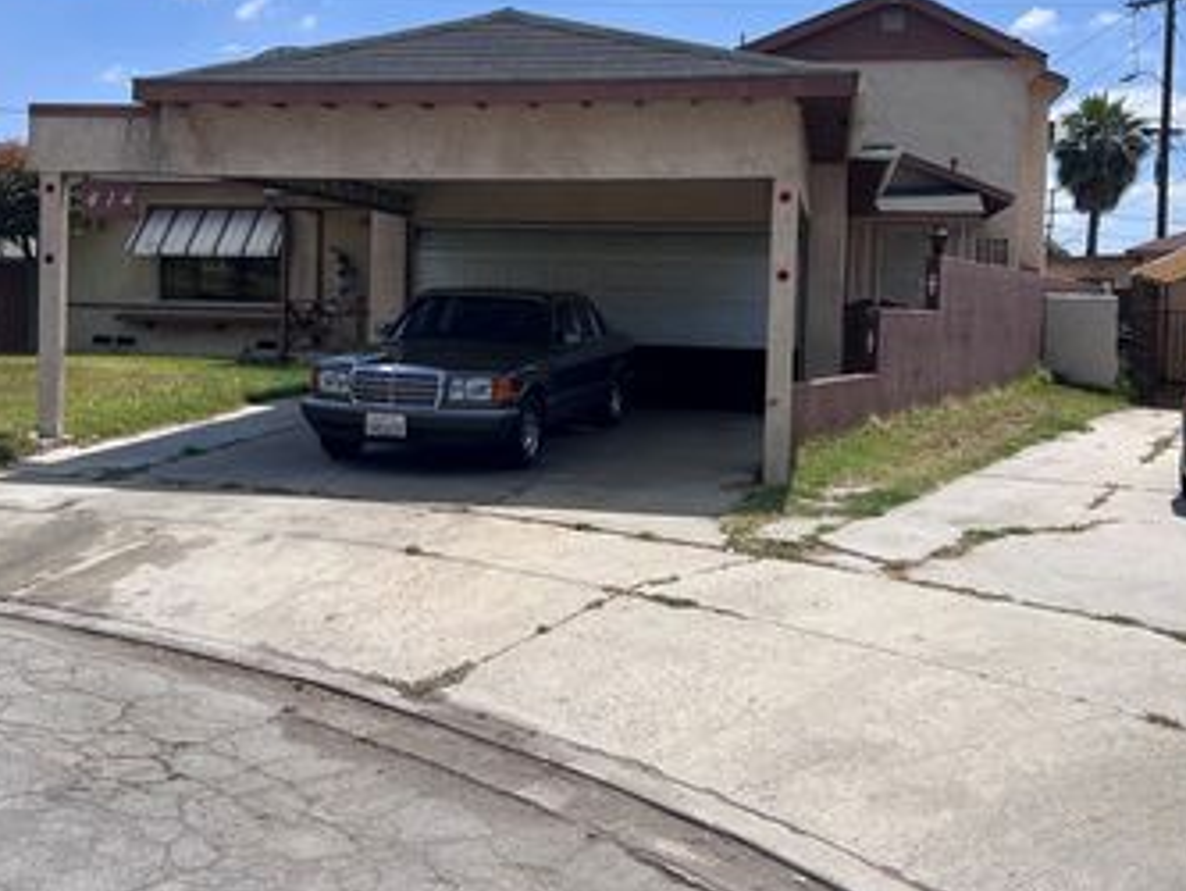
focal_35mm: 39
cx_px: 527
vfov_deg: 36.6
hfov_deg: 47.8
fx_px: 1337
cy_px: 337
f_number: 1.5
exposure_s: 1/5882
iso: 50
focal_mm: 5.7
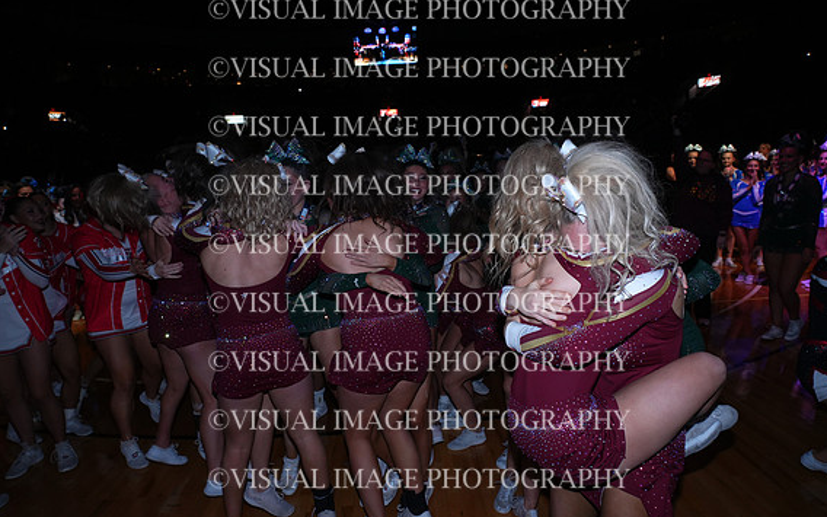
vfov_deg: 49.3
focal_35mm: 25
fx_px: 563
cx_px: 419
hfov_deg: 72.5
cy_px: 273
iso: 1600
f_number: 5.6
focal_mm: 24
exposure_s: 1/250
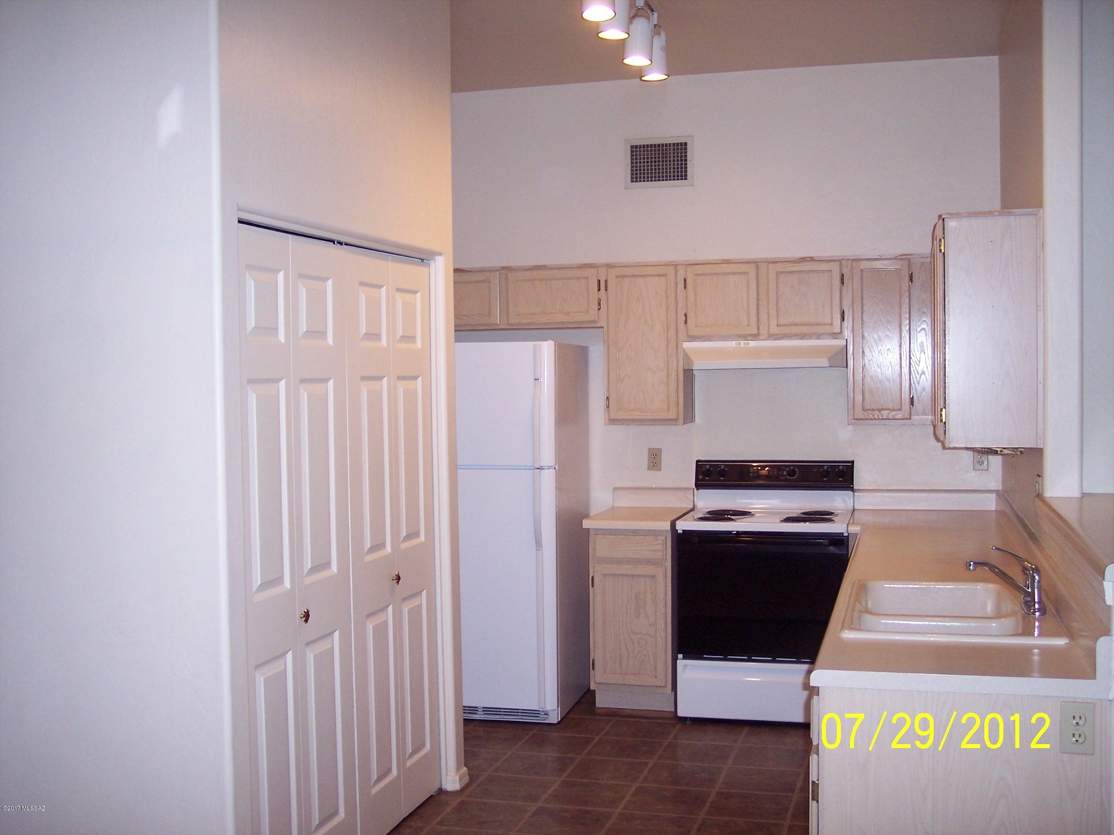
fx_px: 1255
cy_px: 418
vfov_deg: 36.8
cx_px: 557
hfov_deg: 47.9
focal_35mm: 39
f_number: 2.8
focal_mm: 8
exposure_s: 1/60
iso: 140
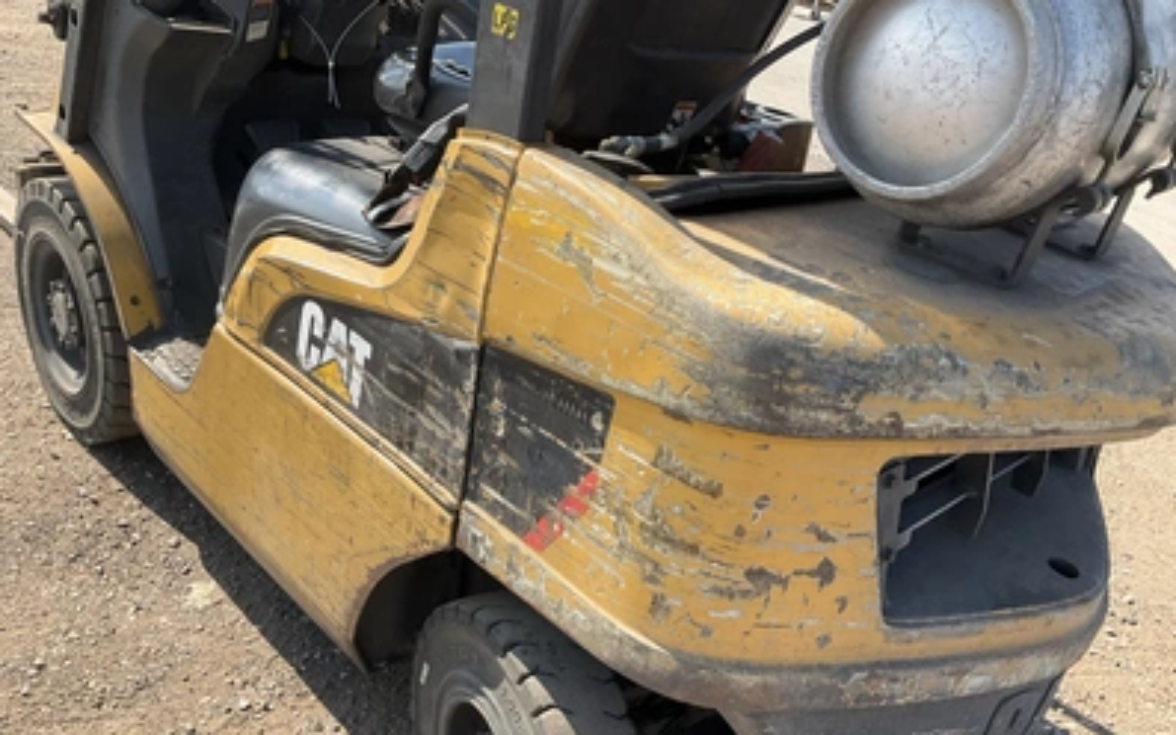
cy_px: 421
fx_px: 993
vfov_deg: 40.5
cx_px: 587
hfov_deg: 61.2
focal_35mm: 31
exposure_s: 1/759
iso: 25
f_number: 1.8
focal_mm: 3
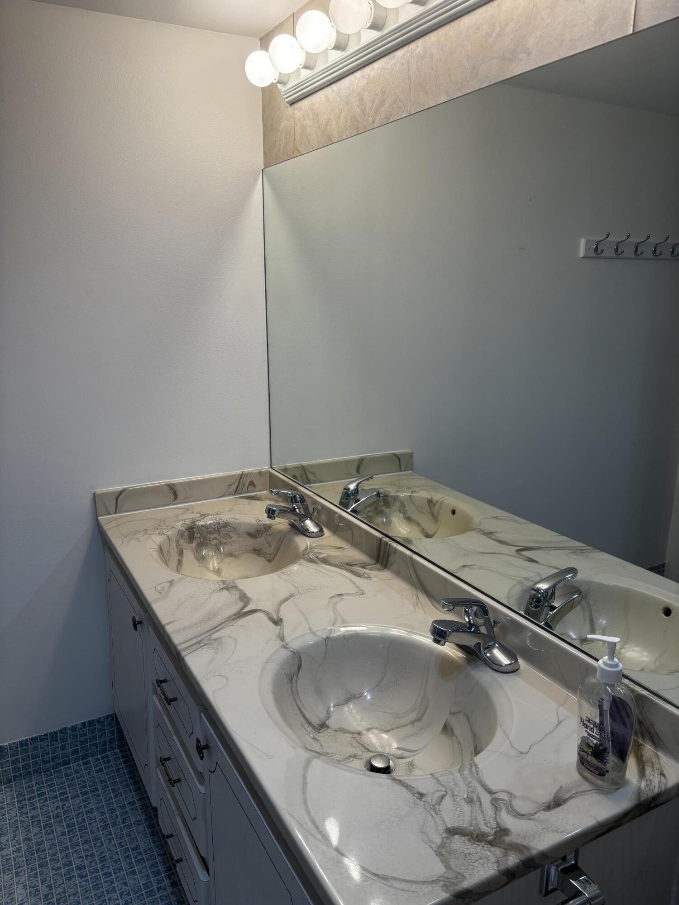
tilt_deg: -14.1
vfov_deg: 67.3
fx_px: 680
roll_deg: +0.9
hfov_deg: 53.1
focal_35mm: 26
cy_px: 452
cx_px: 340
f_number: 1.6
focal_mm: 5.96
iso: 40
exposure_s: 1/198
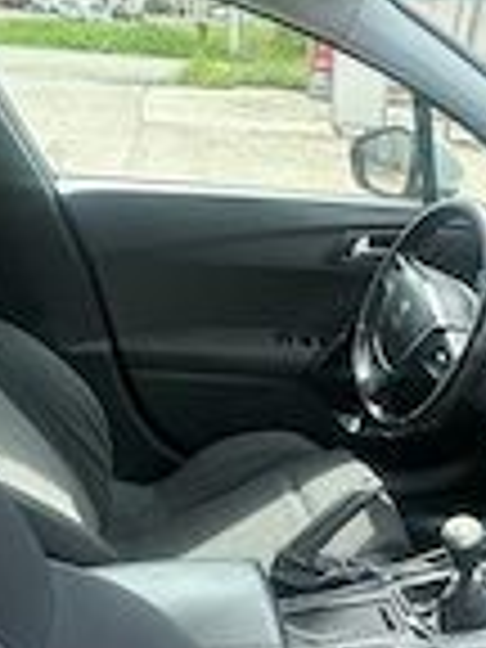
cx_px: 360
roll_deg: -8.6
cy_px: 482
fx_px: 730
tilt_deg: -32.8
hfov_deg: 36.0
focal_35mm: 39
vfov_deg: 46.3
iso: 40
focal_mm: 2.22
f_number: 2.2
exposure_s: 1/313
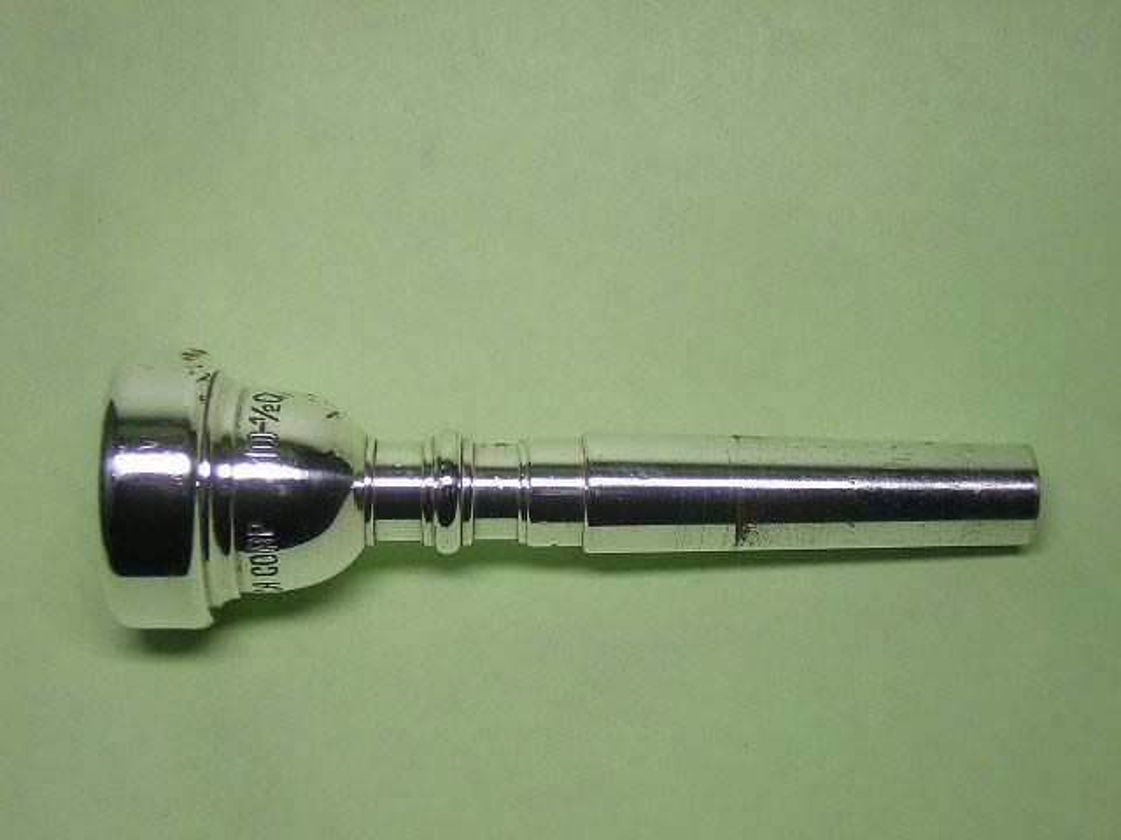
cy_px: 420
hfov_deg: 31.2
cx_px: 560
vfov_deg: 23.7
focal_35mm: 62
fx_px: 2008
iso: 100
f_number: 3.4
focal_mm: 8.1
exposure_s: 1/101
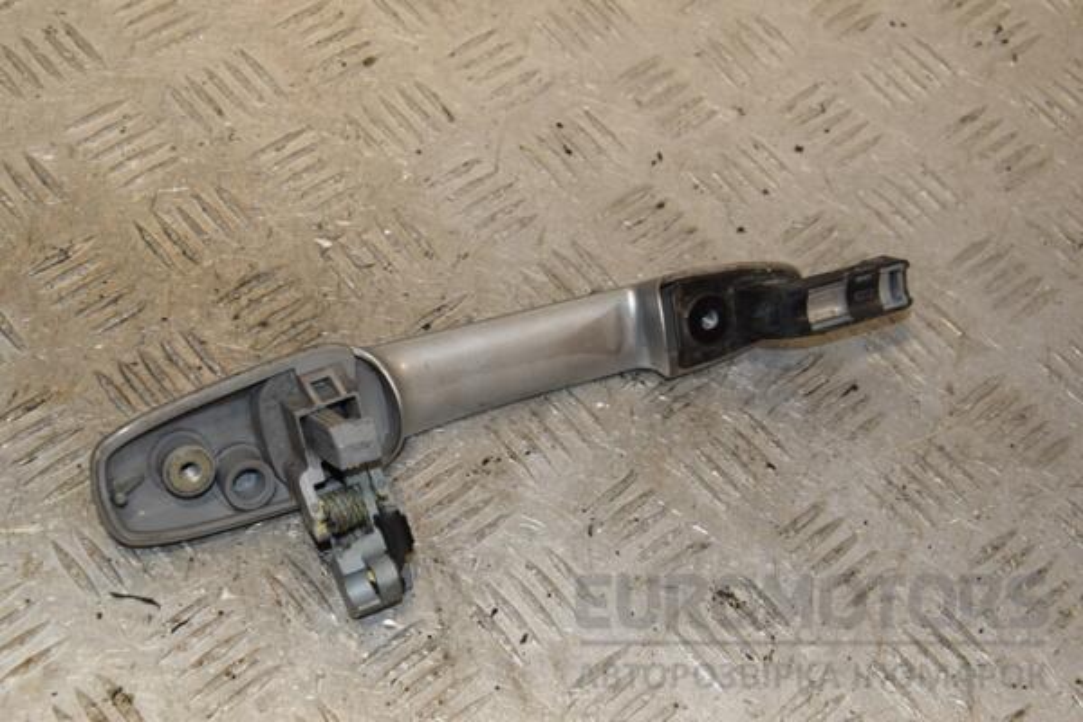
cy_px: 361
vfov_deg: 20.2
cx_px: 542
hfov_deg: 29.9
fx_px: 2030
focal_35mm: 68
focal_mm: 45
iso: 800
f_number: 9
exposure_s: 1/200
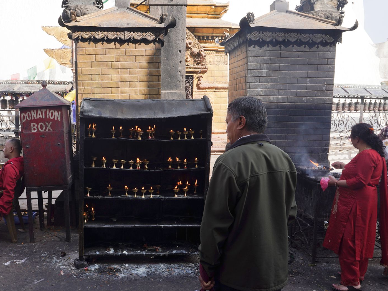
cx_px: 151
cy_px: 146
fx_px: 370
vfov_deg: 42.9
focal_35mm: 33
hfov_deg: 54.9
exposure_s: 1/100
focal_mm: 24
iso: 100
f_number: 11
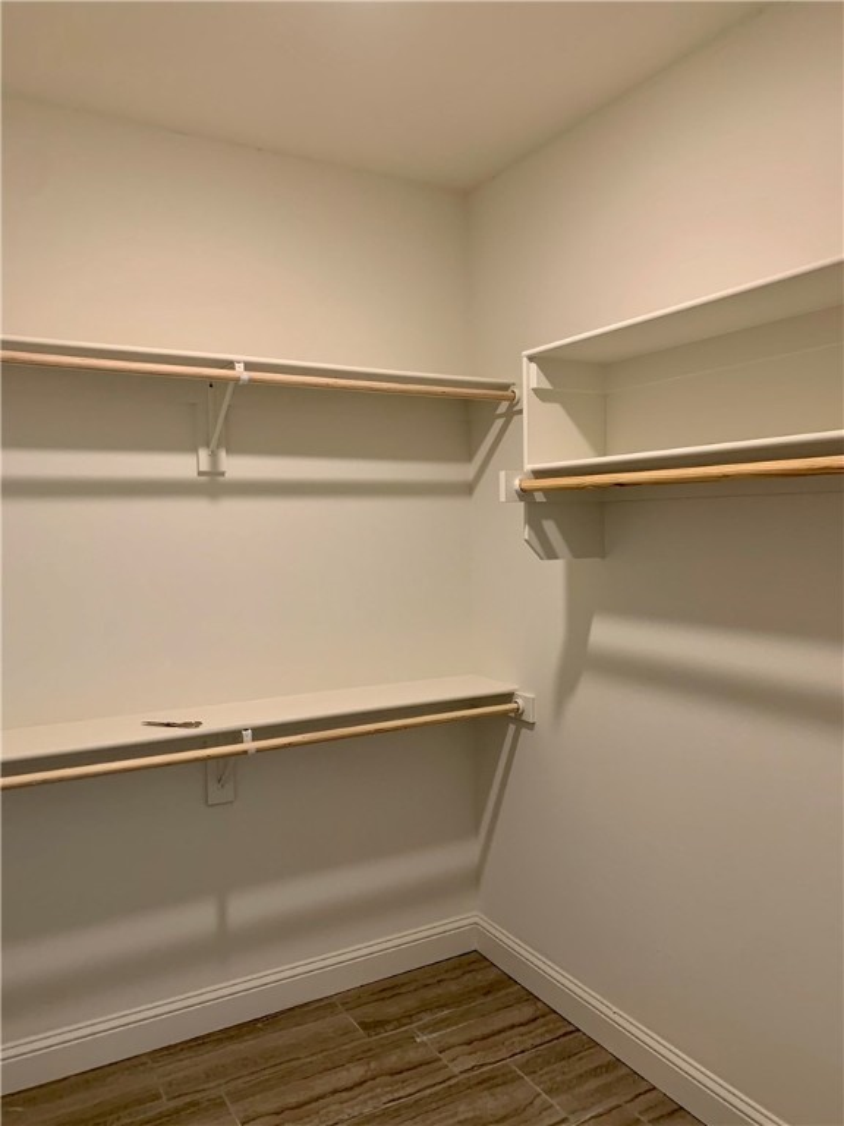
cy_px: 563
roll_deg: +0.4
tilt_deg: -0.9
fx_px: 845
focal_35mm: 26
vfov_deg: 67.3
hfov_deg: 53.1
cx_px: 422
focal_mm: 4.25
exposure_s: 1/60
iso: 160
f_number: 1.8
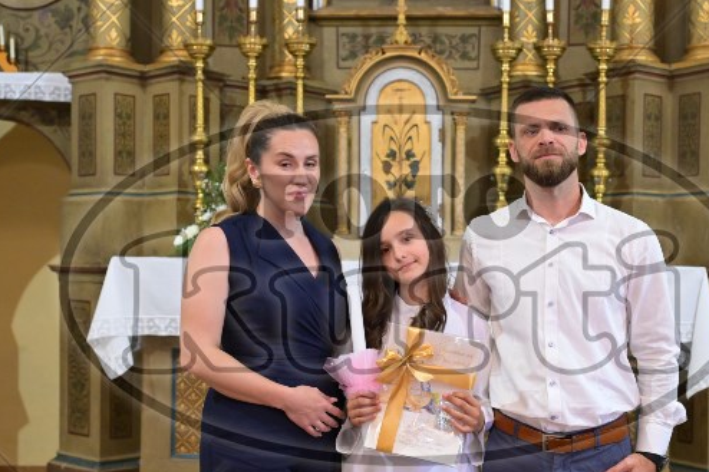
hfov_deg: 36.8
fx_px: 1063
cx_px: 406
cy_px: 286
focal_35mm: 54
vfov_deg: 25.0
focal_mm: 41
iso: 5000
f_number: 4.5
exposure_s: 1/125
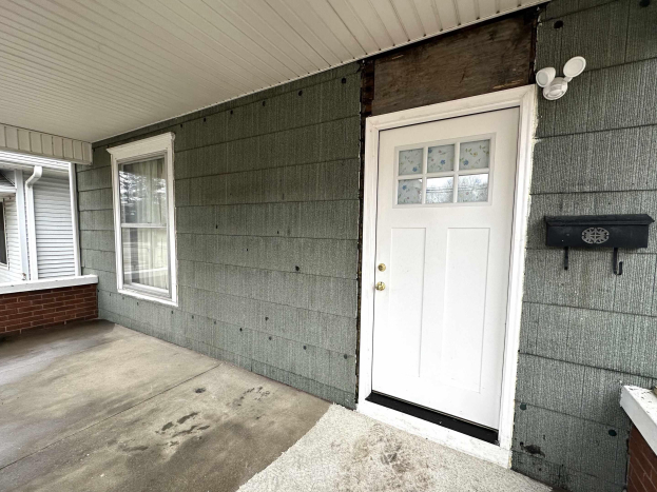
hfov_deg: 98.1
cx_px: 347
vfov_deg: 81.7
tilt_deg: -4.5
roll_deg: -1.1
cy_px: 256
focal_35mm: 15
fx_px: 285
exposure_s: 1/99
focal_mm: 2.22
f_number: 2.2
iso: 100
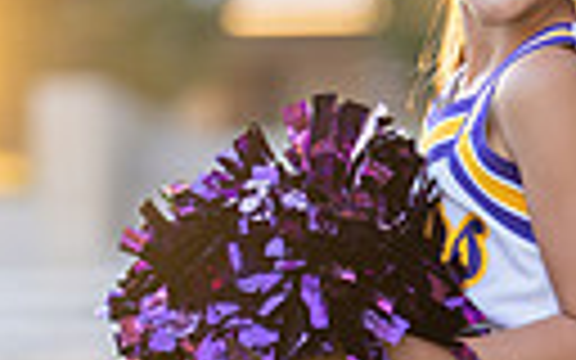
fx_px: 4254
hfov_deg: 7.7
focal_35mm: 271
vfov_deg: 4.8
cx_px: 730
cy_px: 492
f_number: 1.2
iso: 125
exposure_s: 1/400
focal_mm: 50
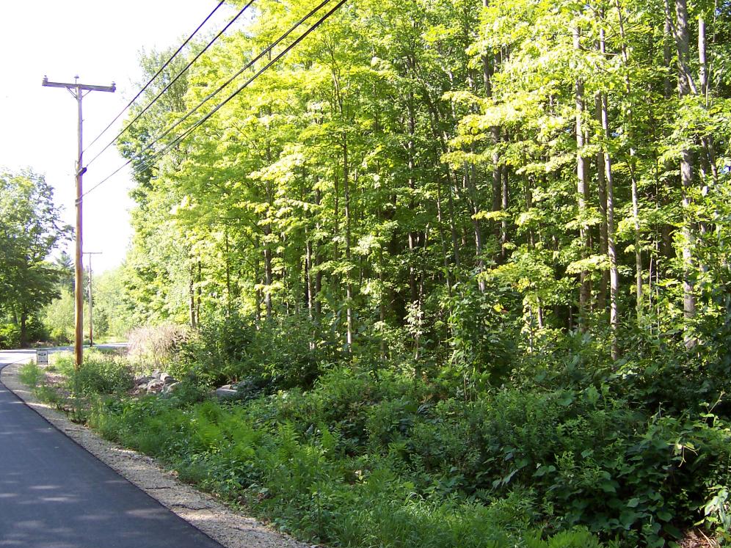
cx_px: 370
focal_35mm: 37
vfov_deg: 38.7
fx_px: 781
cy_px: 270
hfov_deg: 50.1
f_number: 3.4
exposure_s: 1/180
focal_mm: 5.6
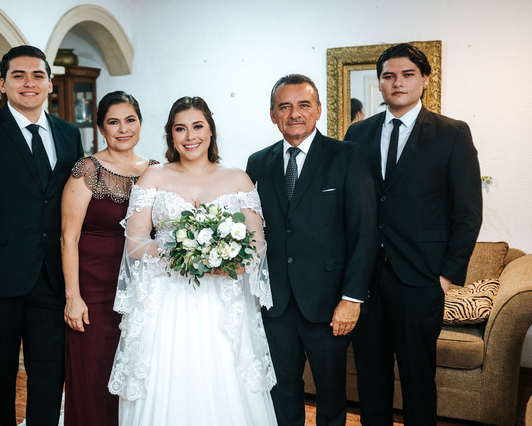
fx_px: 677
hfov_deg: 42.5
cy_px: 198
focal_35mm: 43
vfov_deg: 34.9
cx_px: 195
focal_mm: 35
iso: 1250
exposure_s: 1/160
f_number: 1.8
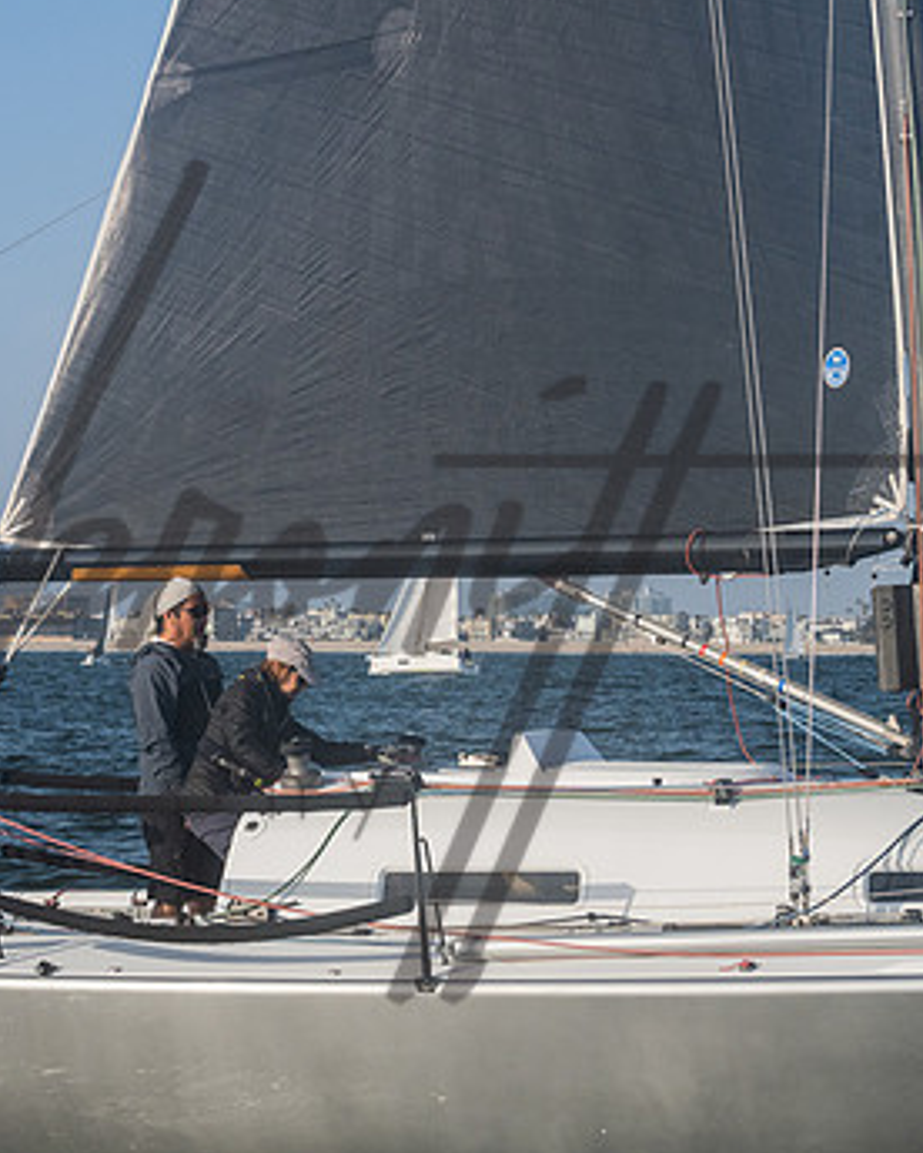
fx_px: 3005
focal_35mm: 88
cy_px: 368
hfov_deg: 17.4
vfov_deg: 21.6
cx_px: 321
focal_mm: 44
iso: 400
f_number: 8
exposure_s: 1/1000
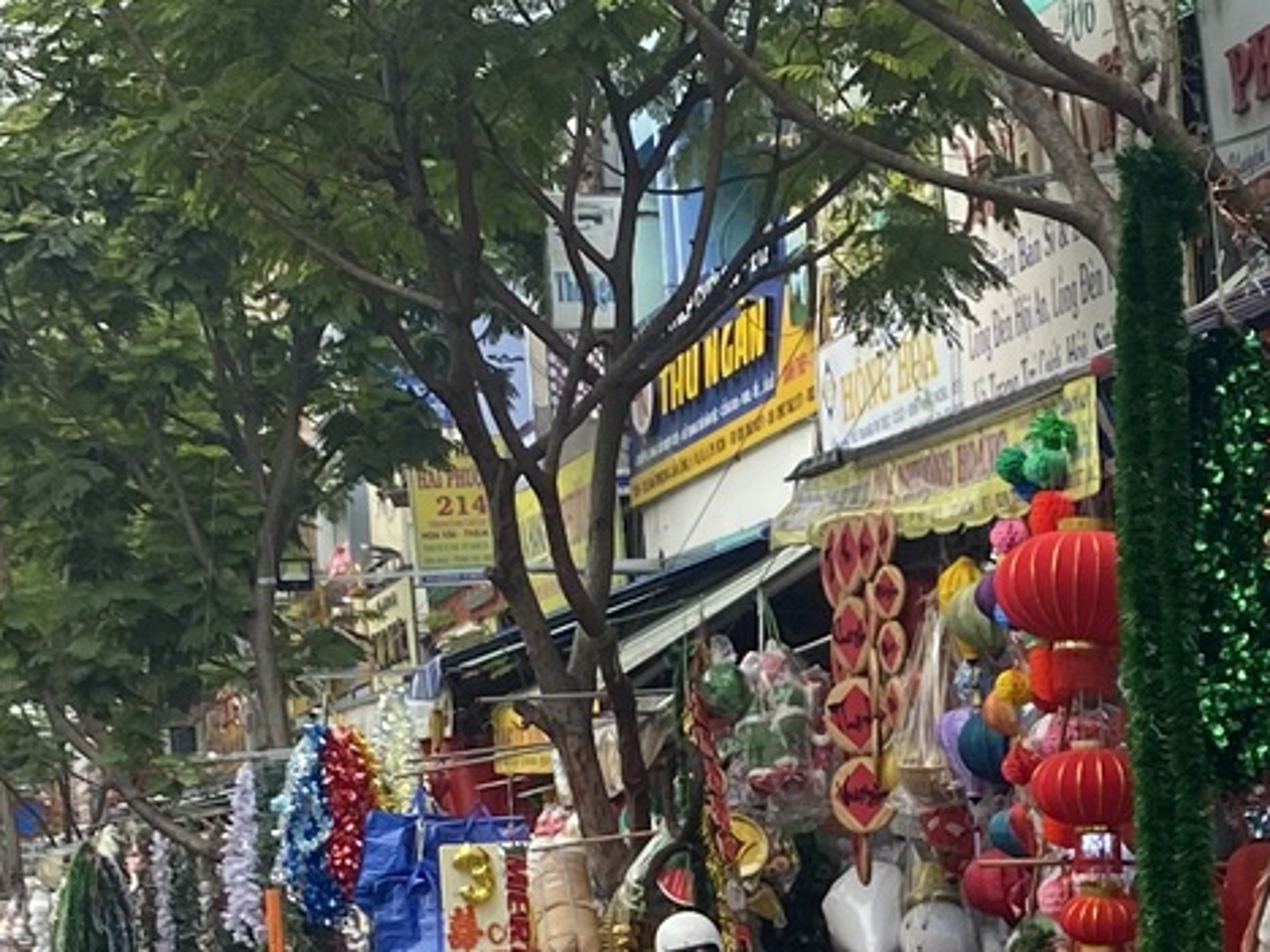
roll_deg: +4.2
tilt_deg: -1.6
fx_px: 4072
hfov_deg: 16.8
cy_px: 1074
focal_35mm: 111
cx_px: 1623
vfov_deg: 13.1
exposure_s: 1/361
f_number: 1.8
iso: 32
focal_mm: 4.25
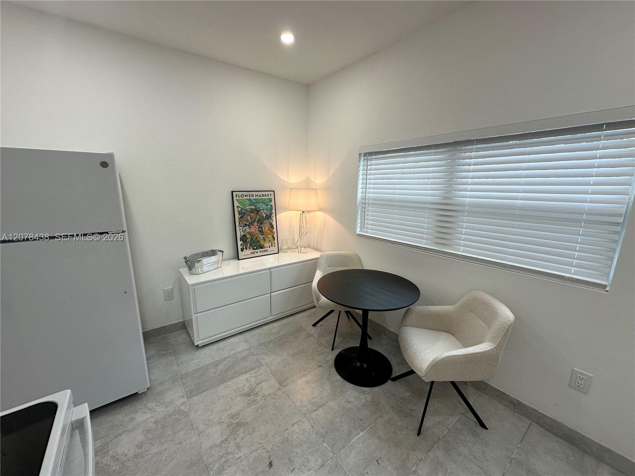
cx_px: 318
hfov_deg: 102.1
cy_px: 238
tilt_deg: -11.9
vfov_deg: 85.7
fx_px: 257
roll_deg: -0.7
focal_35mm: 14
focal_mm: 2.22
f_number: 2.2
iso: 125
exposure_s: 1/120
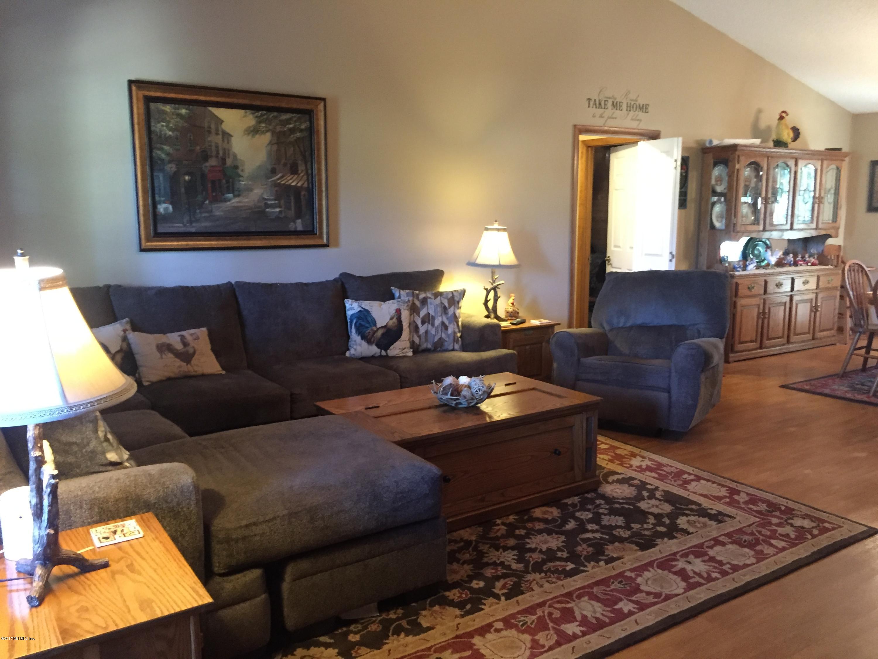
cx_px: 439
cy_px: 330
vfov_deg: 48.2
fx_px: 736
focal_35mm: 29
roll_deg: -1.5
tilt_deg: -10.1
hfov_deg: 61.7
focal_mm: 4.15
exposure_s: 1/15
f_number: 2.2
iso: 500
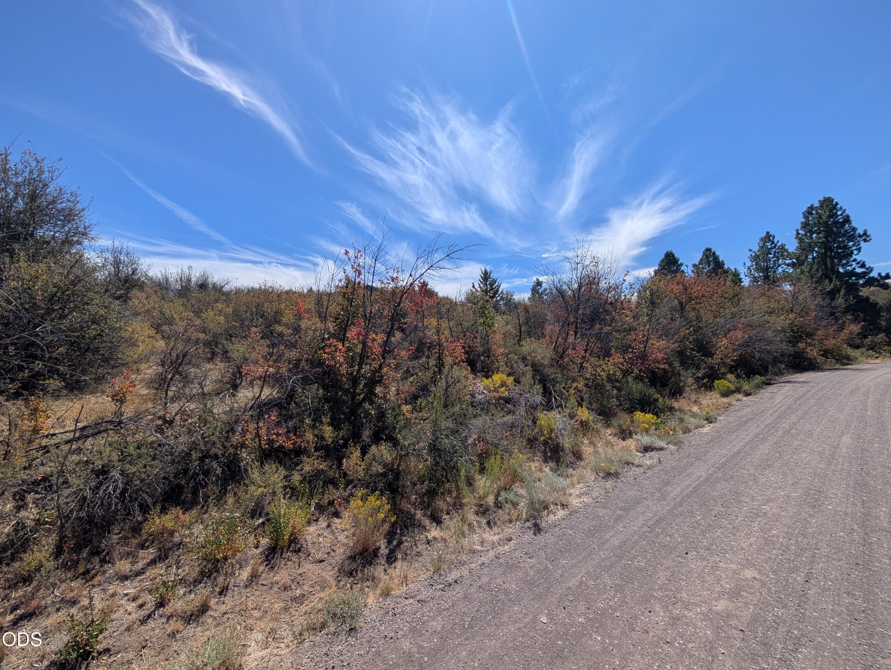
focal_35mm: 12
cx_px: 446
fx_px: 309
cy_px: 335
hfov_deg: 110.5
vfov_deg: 94.6
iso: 51
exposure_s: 1/4184
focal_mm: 2.02
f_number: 1.7
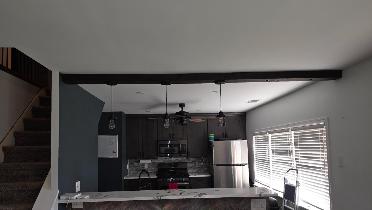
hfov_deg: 71.9
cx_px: 183
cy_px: 127
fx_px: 256
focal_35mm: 26
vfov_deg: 44.1
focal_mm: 6.25
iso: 40
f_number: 1.7
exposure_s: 1/60
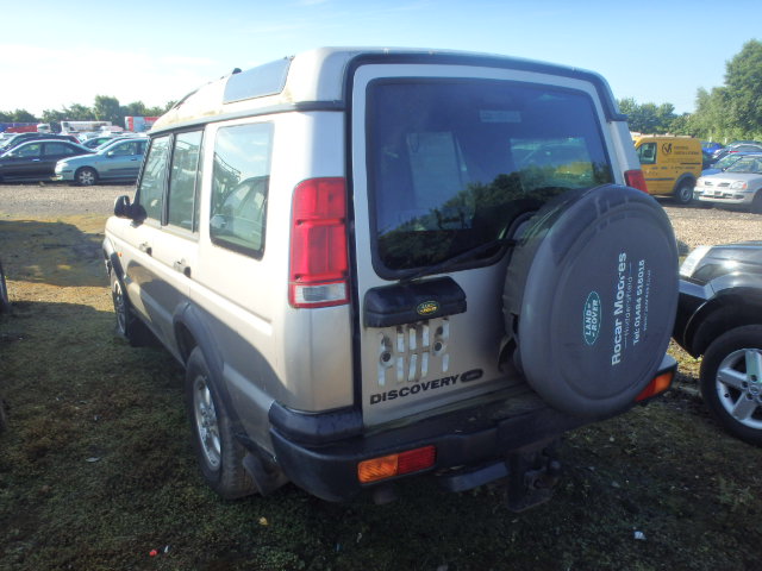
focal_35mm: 28
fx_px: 616
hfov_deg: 63.4
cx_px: 381
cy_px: 286
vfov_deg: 49.7
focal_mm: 5
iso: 125
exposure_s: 1/400
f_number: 3.9
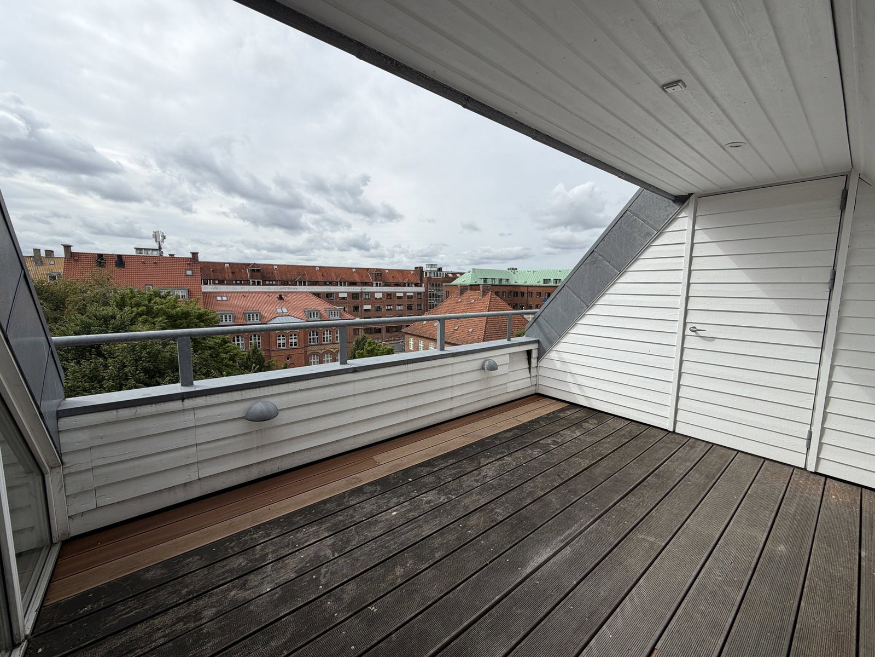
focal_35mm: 14
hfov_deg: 102.1
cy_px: 328
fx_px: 354
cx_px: 438
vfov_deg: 85.7
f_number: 2.2
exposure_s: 1/1068
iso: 20
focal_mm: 2.22
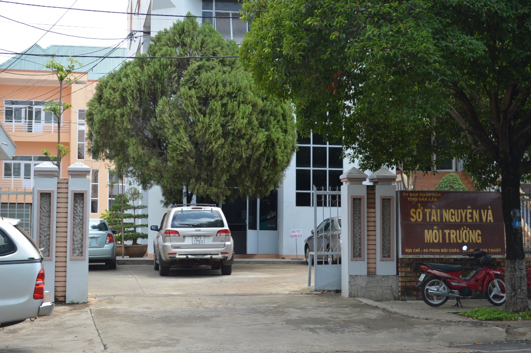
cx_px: 266
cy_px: 176
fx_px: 928
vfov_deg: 21.5
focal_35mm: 63
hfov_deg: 31.9
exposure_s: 1/125
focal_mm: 42
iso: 100
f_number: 5.6
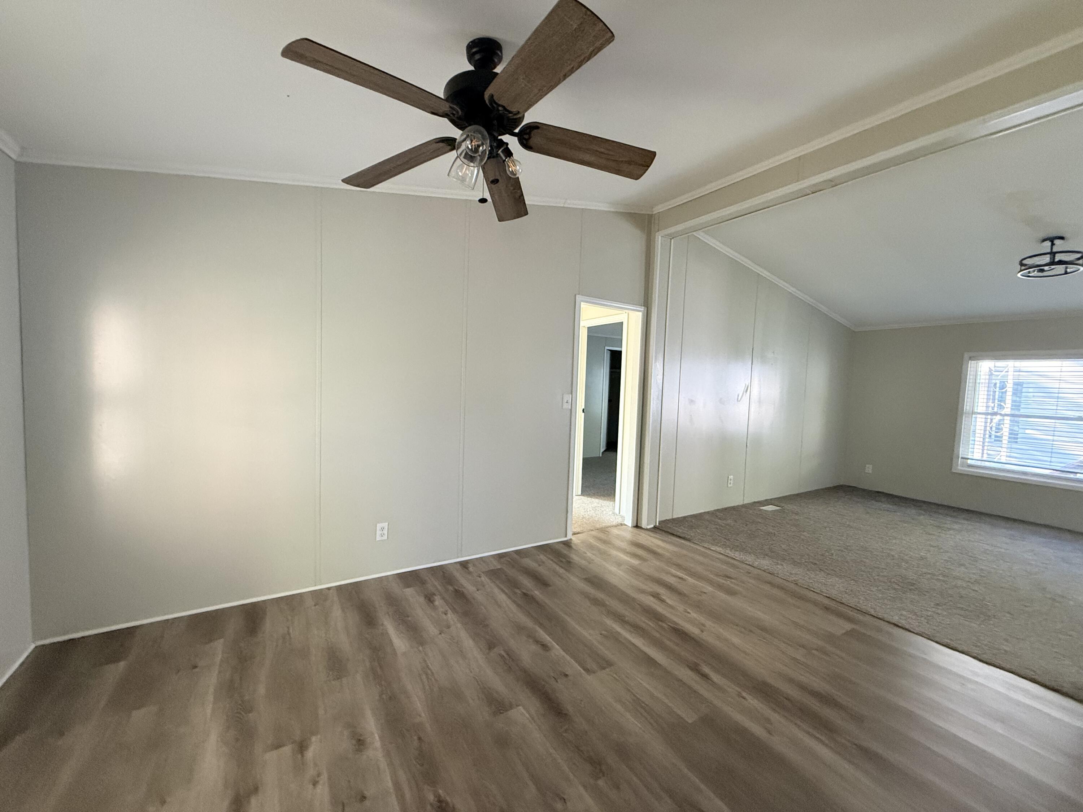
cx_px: 542
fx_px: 438
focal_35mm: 14
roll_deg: -2.0
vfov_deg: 85.7
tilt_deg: -3.4
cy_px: 406
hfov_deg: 102.1
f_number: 2.2
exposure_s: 1/60
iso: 500
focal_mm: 2.22
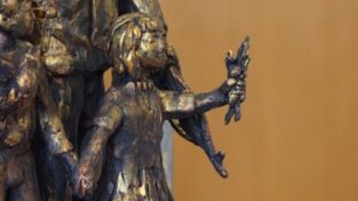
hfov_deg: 8.2
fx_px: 2487
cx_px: 128
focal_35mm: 262
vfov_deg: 4.6
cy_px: 55
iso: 640
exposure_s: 1/100
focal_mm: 50
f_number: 3.5
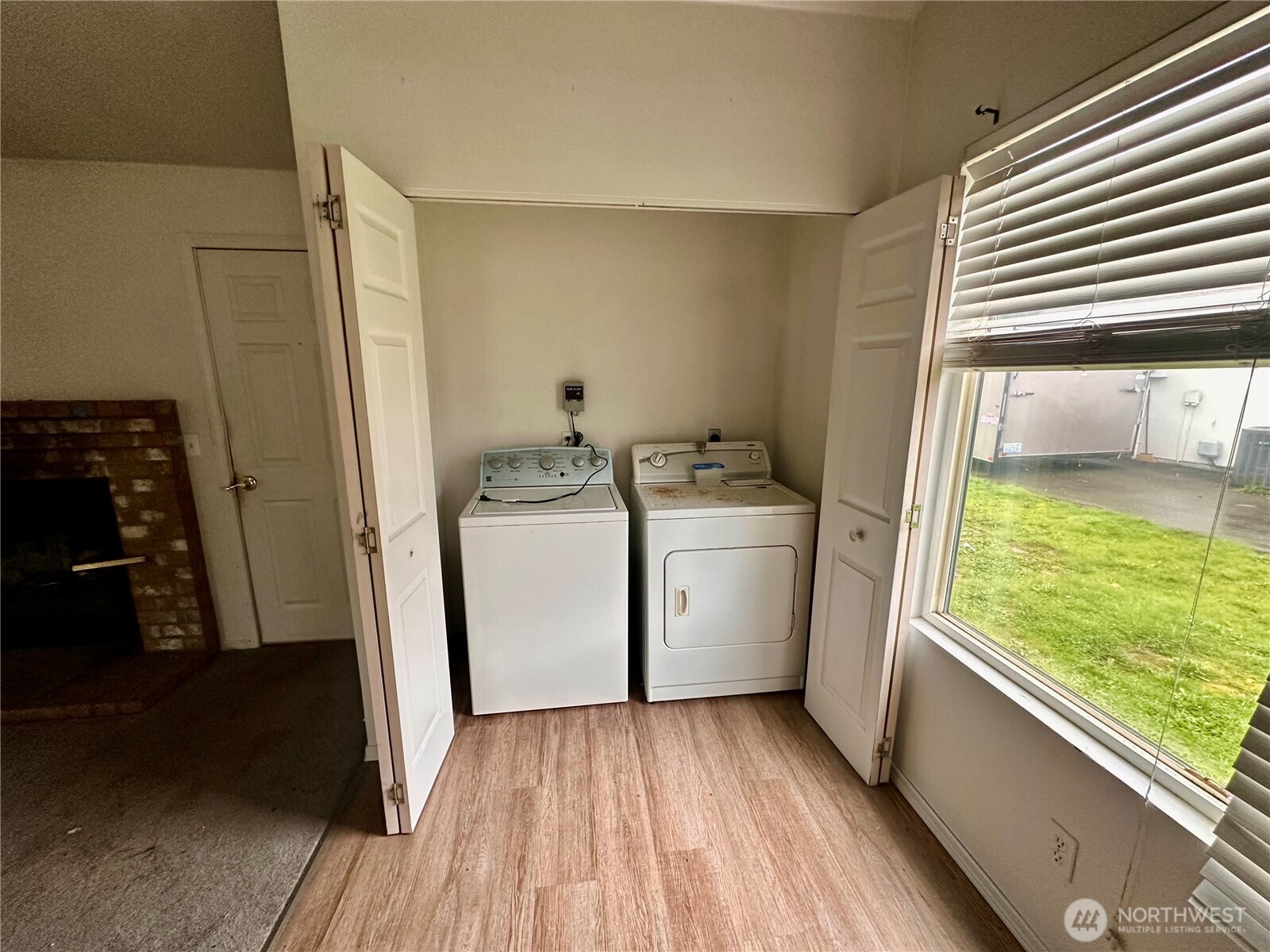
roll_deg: -0.5
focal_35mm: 14
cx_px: 635
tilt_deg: -11.8
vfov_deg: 85.7
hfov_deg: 102.1
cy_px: 476
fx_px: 514
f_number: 2.2
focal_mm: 2.22
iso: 250
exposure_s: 1/99
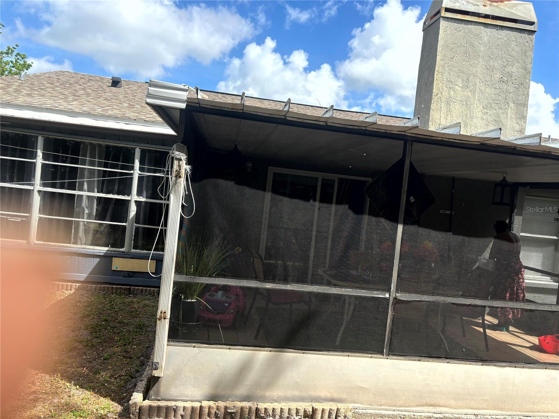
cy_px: 210
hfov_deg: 67.3
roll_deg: -5.9
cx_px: 280
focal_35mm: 26
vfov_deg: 53.1
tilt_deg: -1.2
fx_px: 420
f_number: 1.6
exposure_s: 1/1984
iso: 50
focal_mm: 5.96
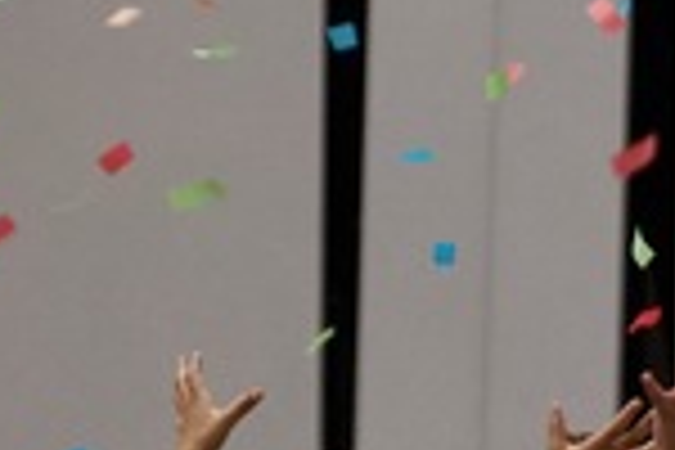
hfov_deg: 2.2
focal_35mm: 958
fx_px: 17961
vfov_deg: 1.4
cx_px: 878
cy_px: 119
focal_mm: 140
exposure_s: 1/400
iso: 2000
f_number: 2.8
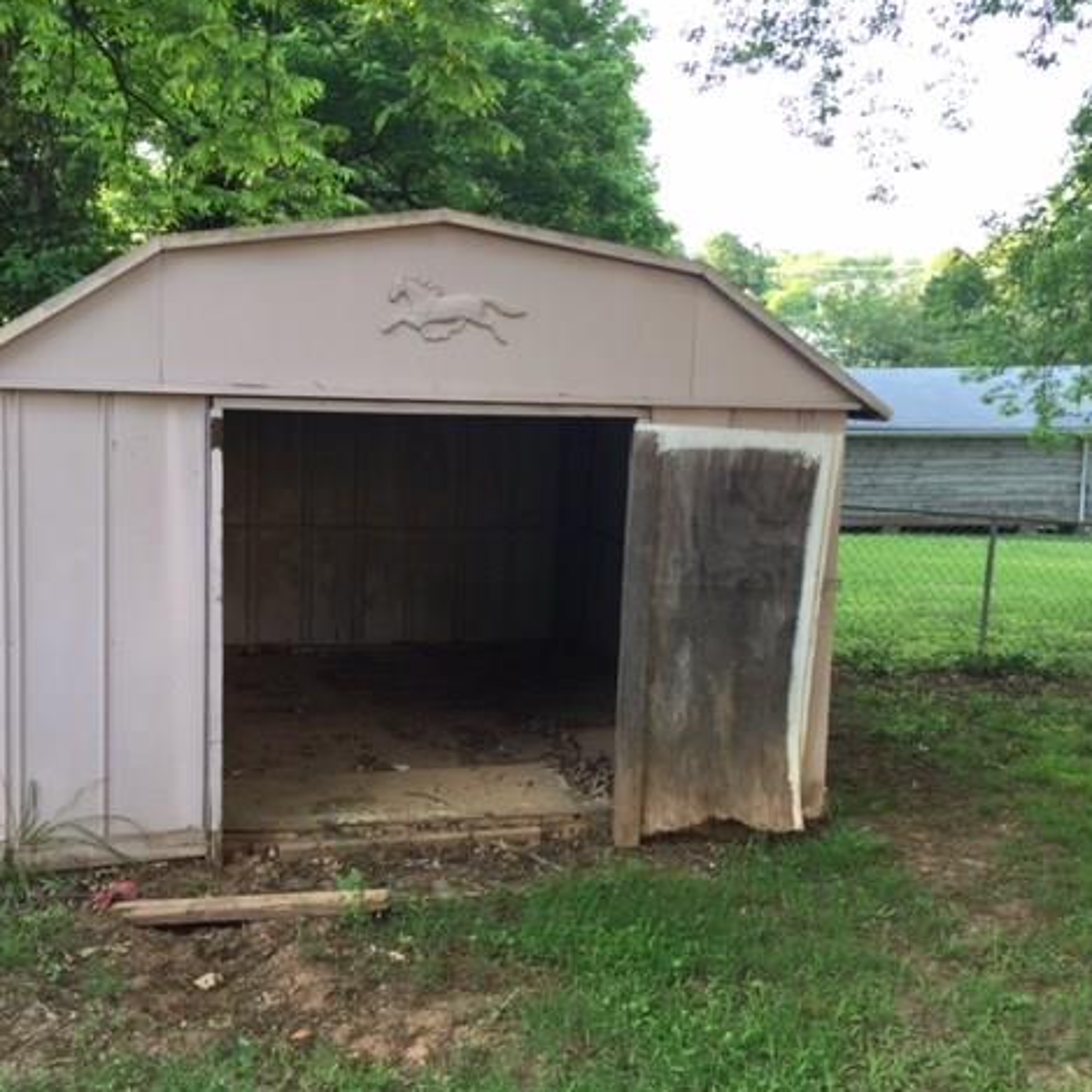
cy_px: 545
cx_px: 484
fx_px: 1249
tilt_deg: -11.0
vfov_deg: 47.2
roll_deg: -0.3
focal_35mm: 35
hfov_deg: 47.1
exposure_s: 1/60
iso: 32
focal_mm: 4.15
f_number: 2.2
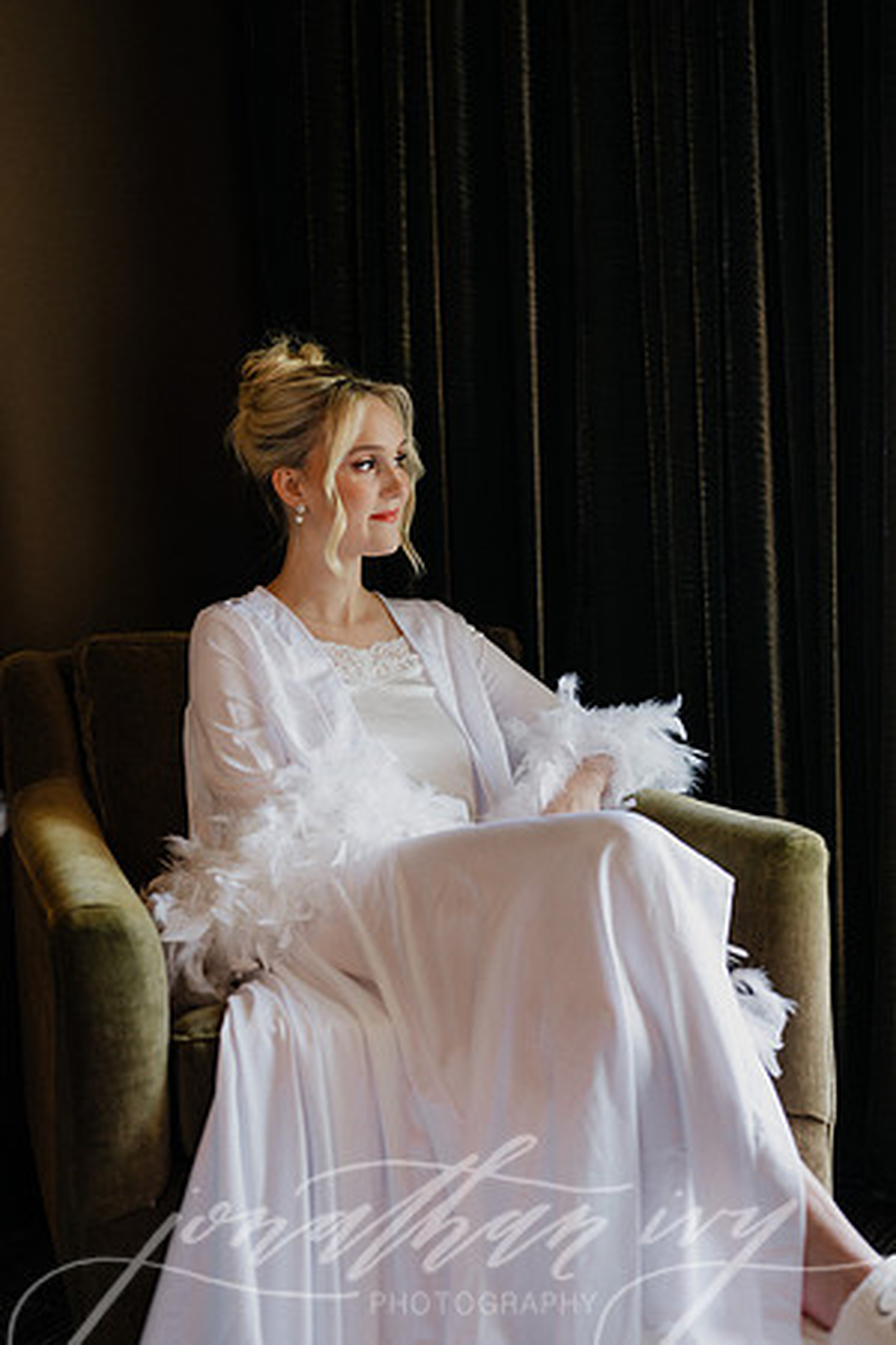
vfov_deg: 39.6
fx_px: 1867
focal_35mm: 50
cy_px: 672
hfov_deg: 27.0
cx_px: 448
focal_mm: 50
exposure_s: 1/200
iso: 640
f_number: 2.8
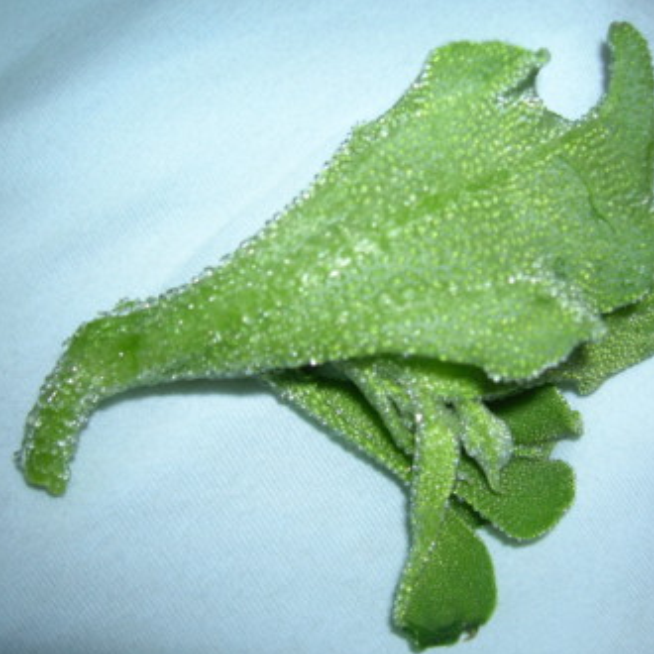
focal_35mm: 41
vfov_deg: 40.9
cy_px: 333
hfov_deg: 40.8
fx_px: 876
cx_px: 375
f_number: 2.9
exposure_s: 1/60.1
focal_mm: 5.7
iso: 50
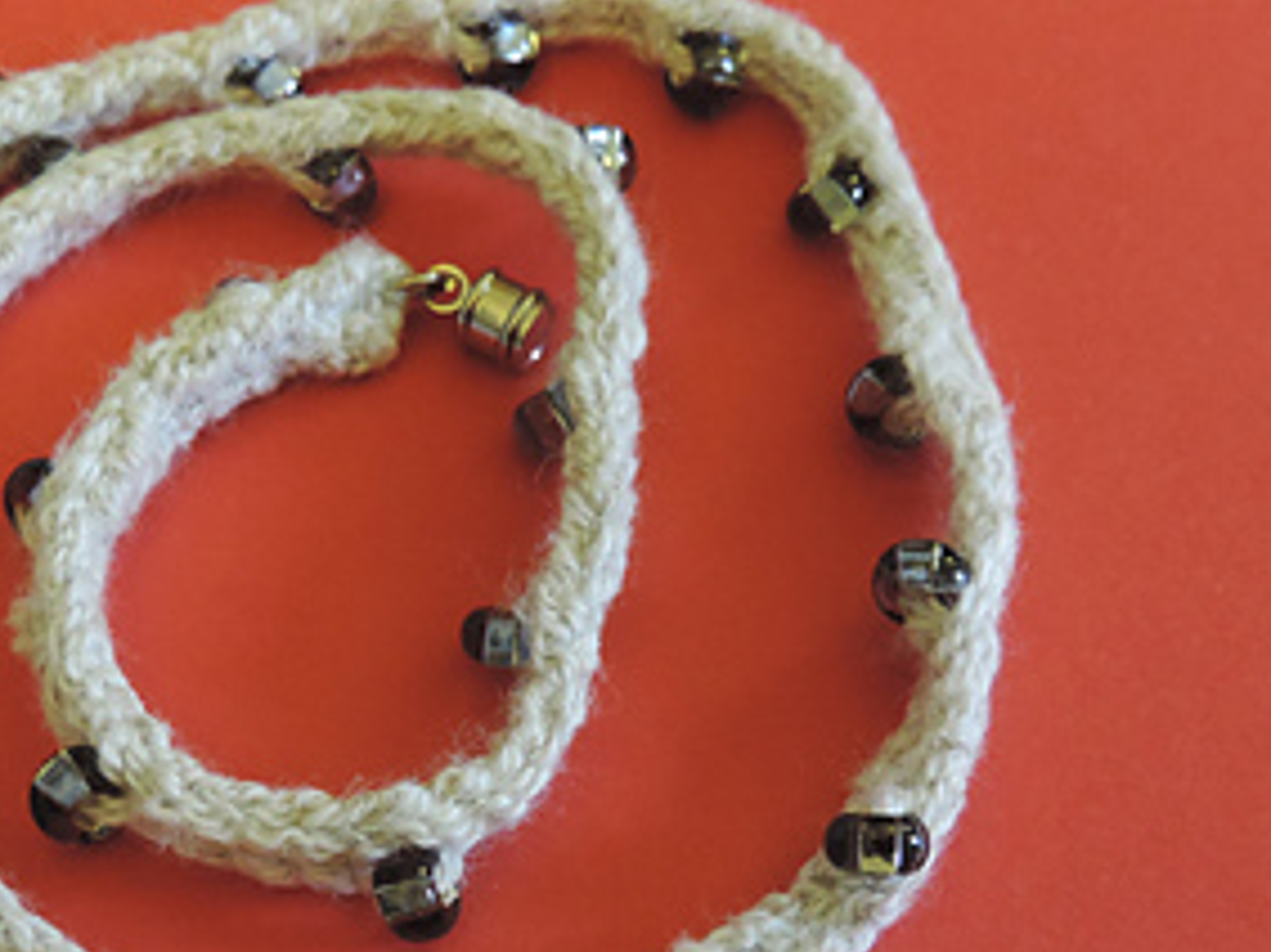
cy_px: 770
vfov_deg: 19.2
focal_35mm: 76
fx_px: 2789
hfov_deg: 25.5
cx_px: 436
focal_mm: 7.6
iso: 400
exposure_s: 1/15
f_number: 3.4
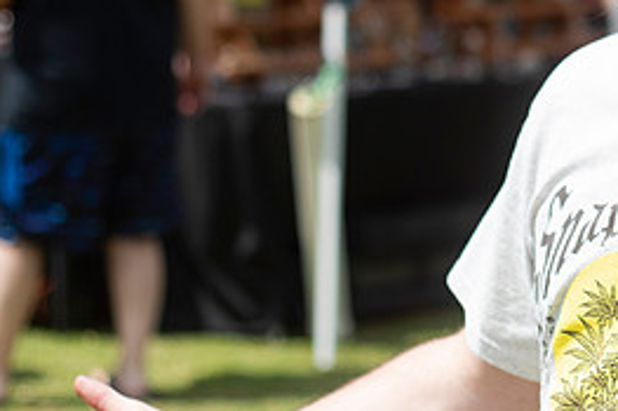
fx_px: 2608
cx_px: 686
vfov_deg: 8.9
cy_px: -40
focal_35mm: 152
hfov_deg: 13.2
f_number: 2.8
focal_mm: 50
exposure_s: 1/5000
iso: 200
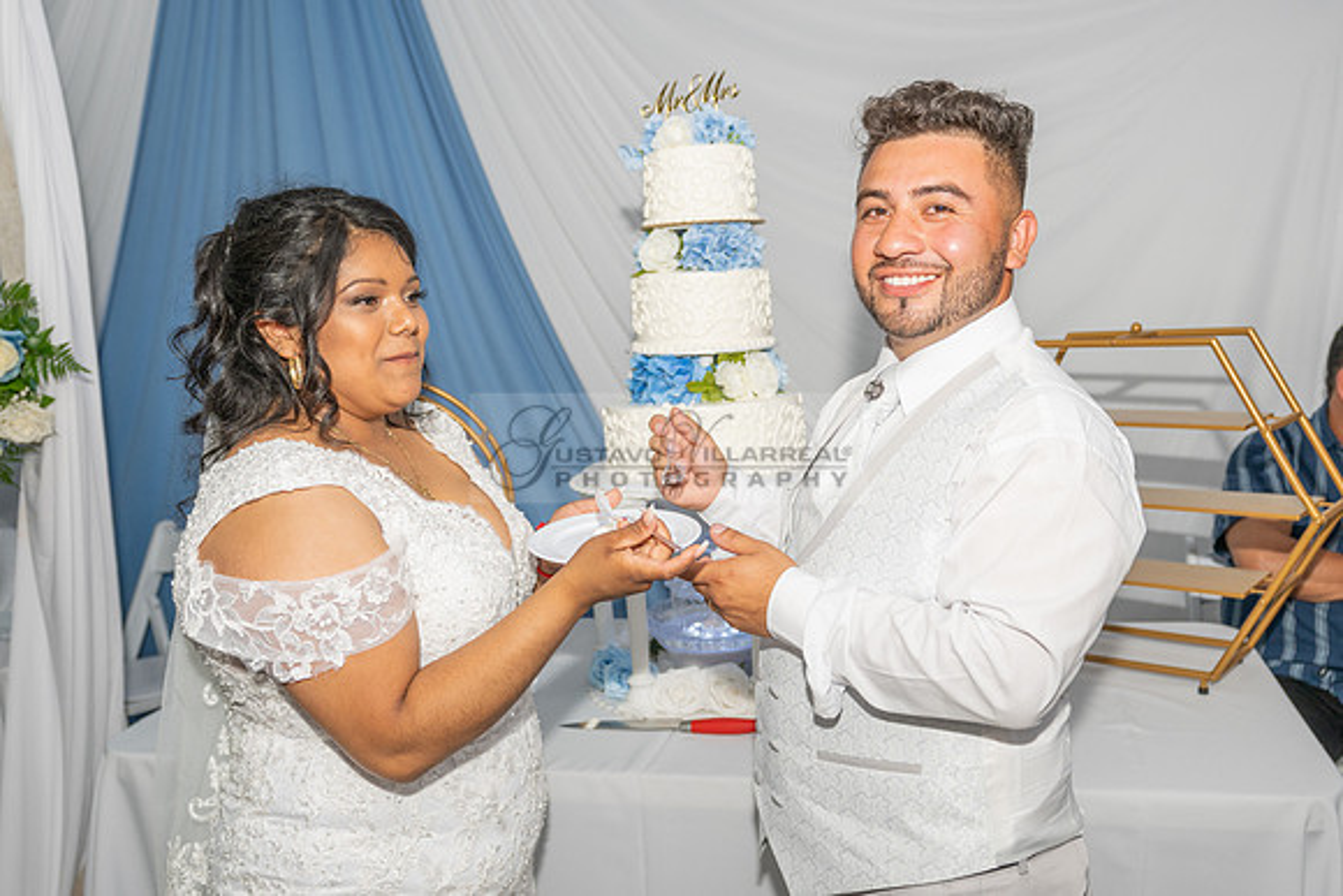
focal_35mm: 33
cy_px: 484
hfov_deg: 57.5
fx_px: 1225
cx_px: 678
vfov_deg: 40.1
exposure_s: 1/125
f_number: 3.5
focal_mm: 24
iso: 250
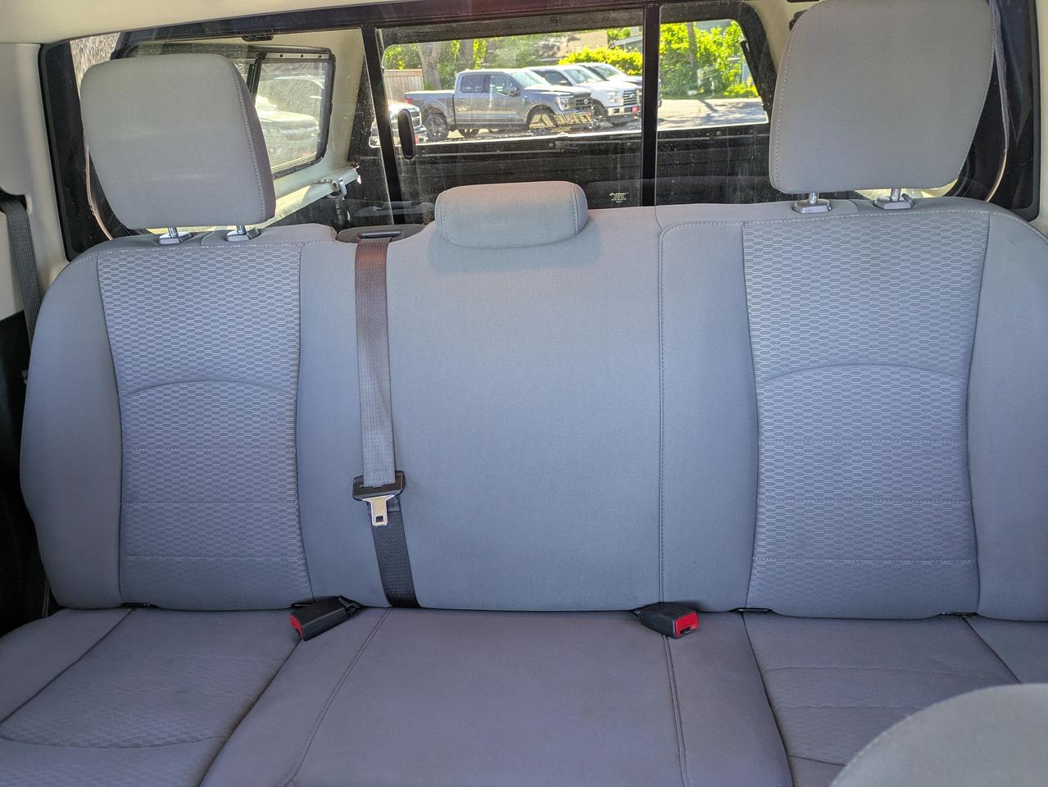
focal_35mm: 25
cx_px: 524
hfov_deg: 69.4
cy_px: 394
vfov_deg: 54.9
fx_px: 757
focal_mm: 5.43
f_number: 1.89
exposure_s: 1/25
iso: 58
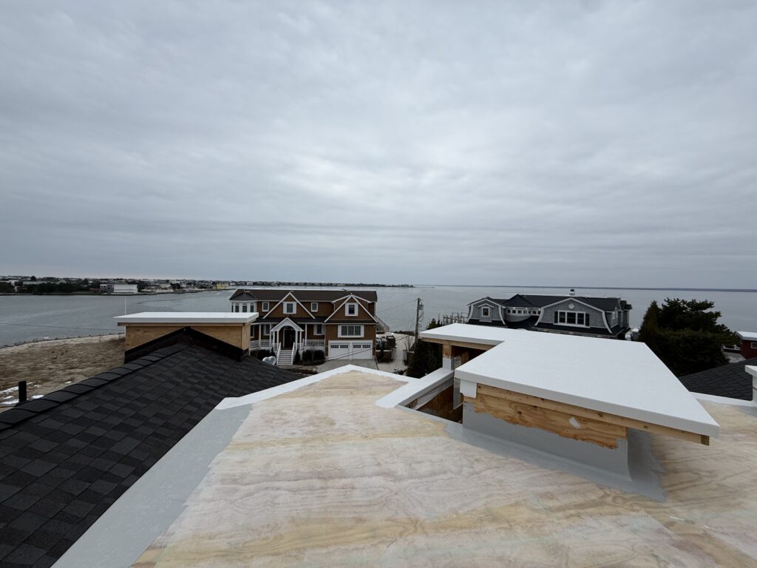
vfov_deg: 85.7
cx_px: 378
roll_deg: -1.6
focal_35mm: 14
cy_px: 284
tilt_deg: +0.4
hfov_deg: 102.1
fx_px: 306
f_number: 2.2
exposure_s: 1/751
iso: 50
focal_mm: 2.22
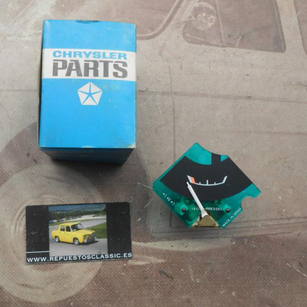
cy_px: 155
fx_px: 311
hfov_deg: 51.9
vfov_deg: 52.5
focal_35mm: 31
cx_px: 111
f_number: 3.5
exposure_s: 1/30
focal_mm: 4.6
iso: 125
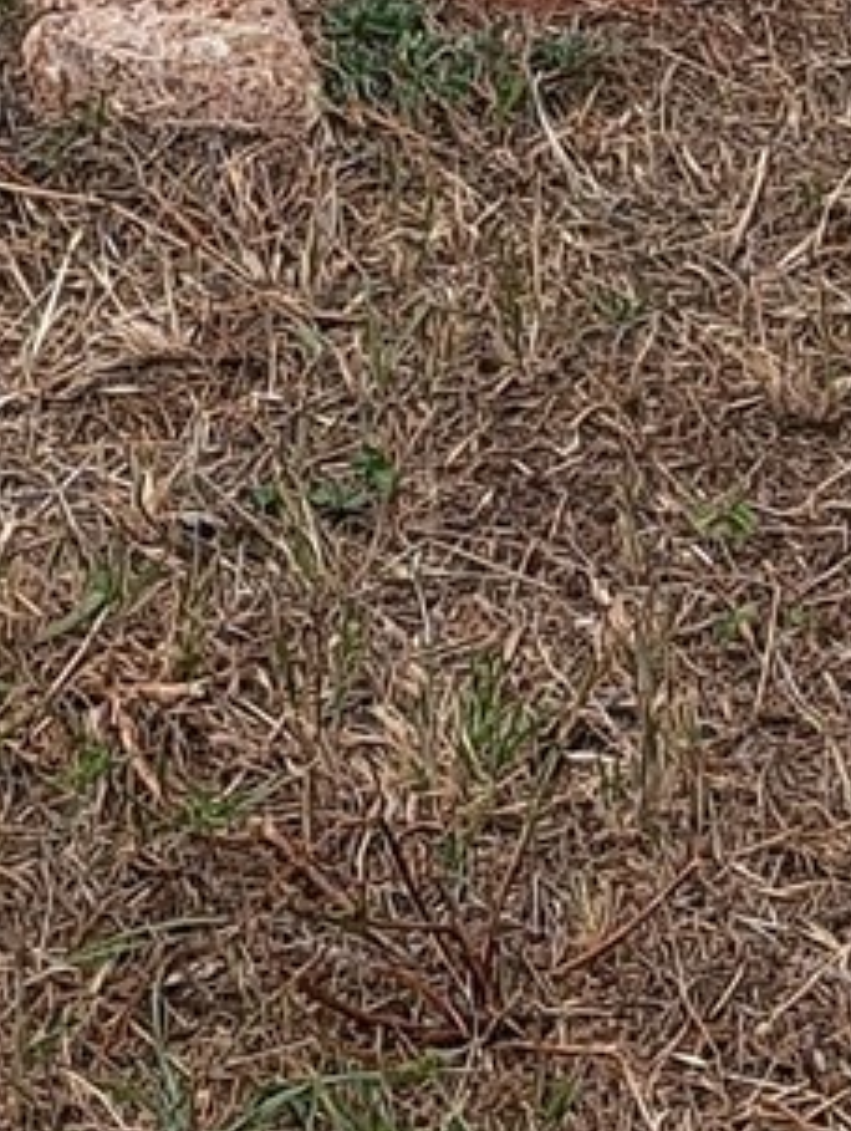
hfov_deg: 9.2
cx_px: 467
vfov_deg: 9.5
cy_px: -2303
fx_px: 5299
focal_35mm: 162
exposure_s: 1/2786
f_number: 1.8
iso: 50
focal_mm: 5.23
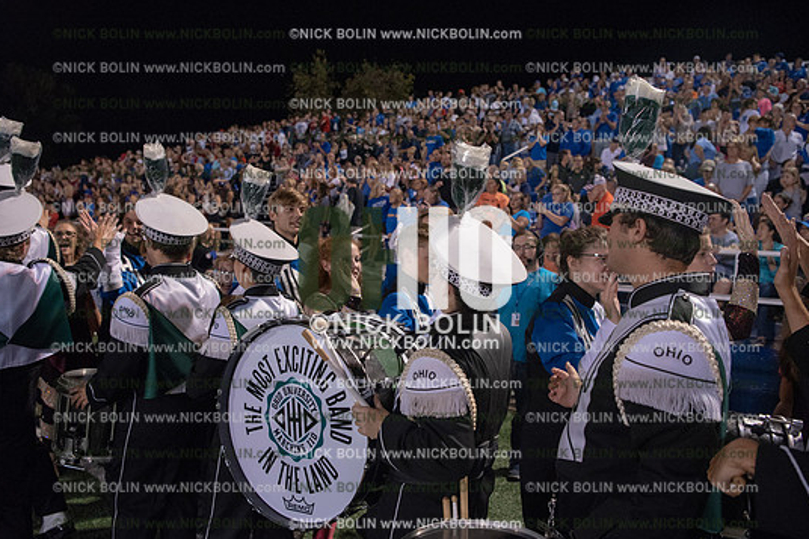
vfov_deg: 49.5
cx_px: 404
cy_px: 279
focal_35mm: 26
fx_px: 584
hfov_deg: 69.4
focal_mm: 24
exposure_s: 1/500
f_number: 3.2
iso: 3200
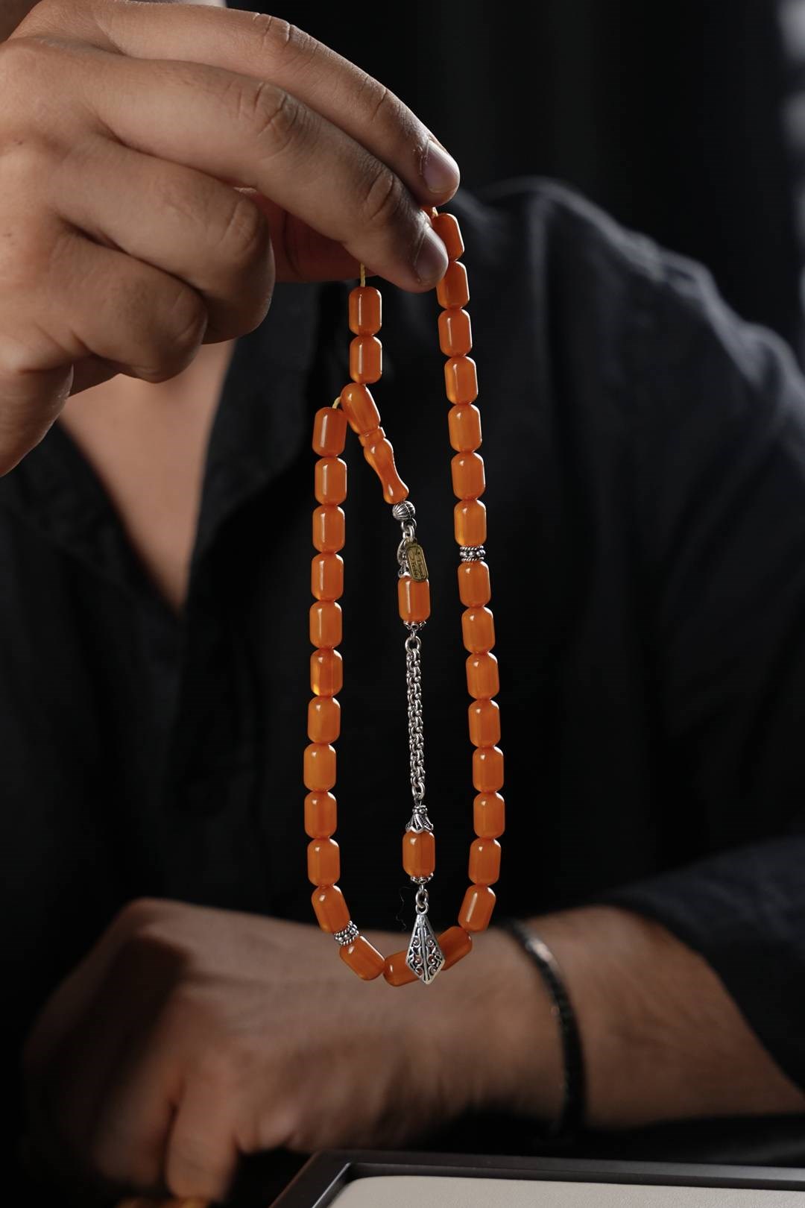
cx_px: 402
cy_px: 604
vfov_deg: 32.2
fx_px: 2089
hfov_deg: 21.8
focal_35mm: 62
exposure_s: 1/125
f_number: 5.6
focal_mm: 62.3
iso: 640
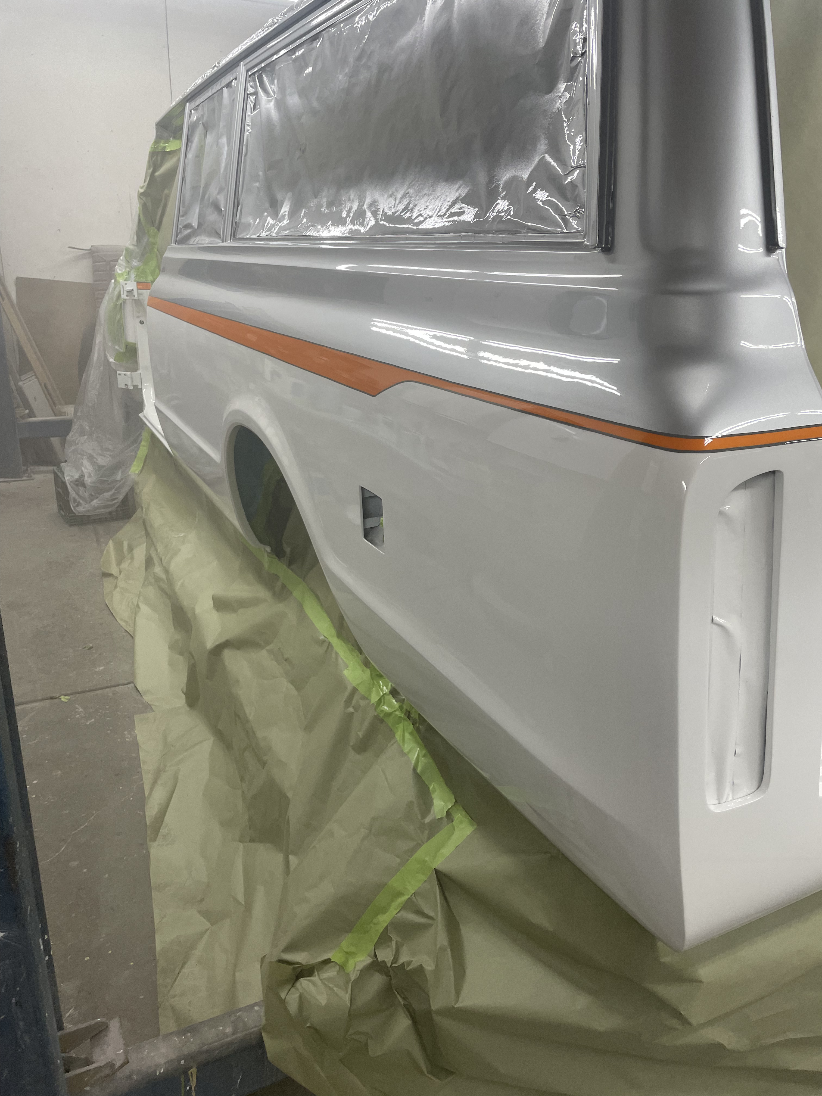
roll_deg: -0.6
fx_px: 823
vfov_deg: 67.3
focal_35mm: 26
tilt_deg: -19.5
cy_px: 548
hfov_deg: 53.1
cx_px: 411
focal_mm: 4.2
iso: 100
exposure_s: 1/120
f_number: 1.6
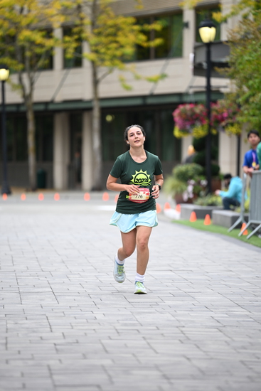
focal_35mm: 200
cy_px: 196
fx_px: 2173
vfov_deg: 10.3
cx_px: 130
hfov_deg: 6.9
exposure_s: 1/2000
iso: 640
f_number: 2.8
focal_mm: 200
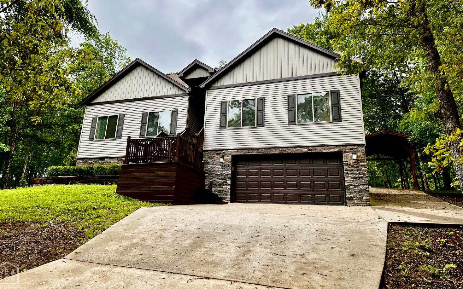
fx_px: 328
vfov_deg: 47.3
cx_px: 227
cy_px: 114
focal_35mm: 26
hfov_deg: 70.4
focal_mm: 6.86
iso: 80
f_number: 1.78
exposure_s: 1/864
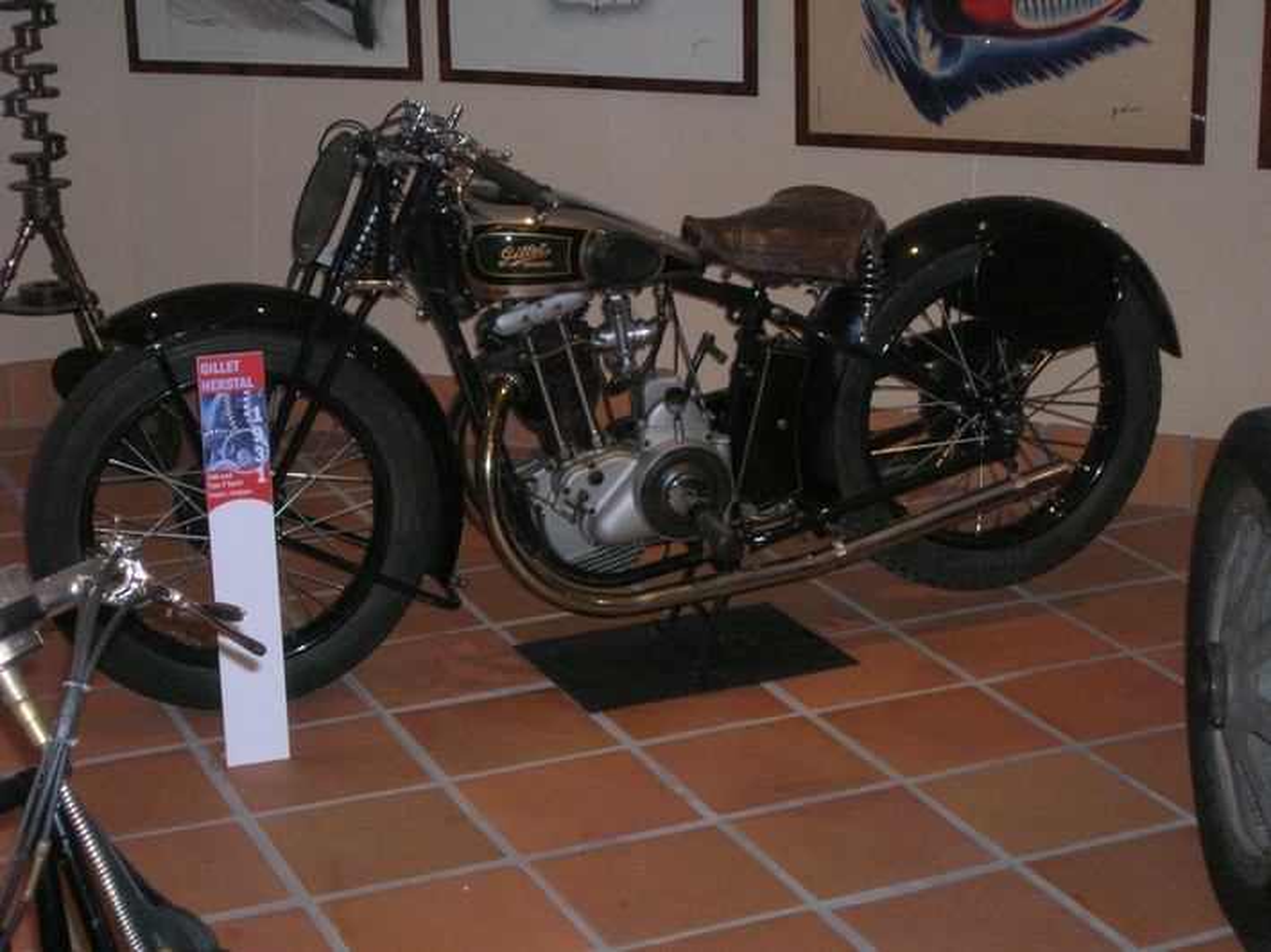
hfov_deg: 29.4
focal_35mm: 66
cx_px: 636
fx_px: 2422
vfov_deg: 22.2
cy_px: 476
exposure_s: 1/60.1
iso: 200
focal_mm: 11
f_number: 3.8
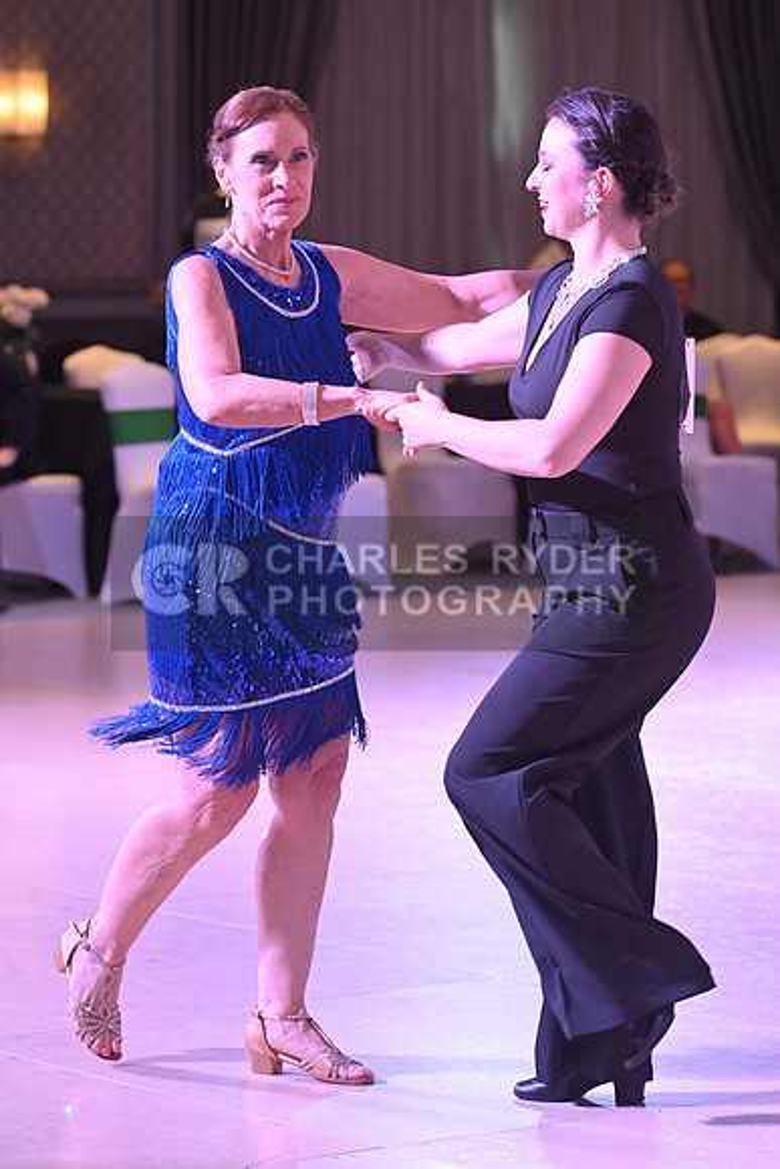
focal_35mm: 140
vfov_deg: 14.7
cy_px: 584
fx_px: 4547
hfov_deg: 9.8
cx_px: 390
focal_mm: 140
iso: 5000
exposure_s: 1/400
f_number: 6.3
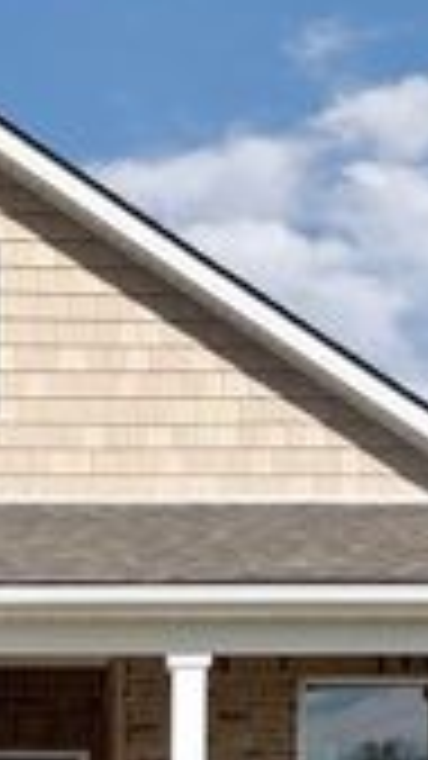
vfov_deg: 24.8
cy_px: 641
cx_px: -117
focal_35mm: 84
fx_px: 1696
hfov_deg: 13.9
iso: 50
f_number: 1.6
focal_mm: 5.96
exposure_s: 1/8850
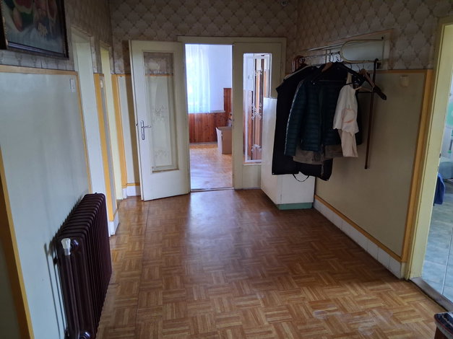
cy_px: 170
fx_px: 340
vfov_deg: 53.0
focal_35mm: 26
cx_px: 226
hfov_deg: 67.3
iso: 500
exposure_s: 1/50
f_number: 1.8
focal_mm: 3.98
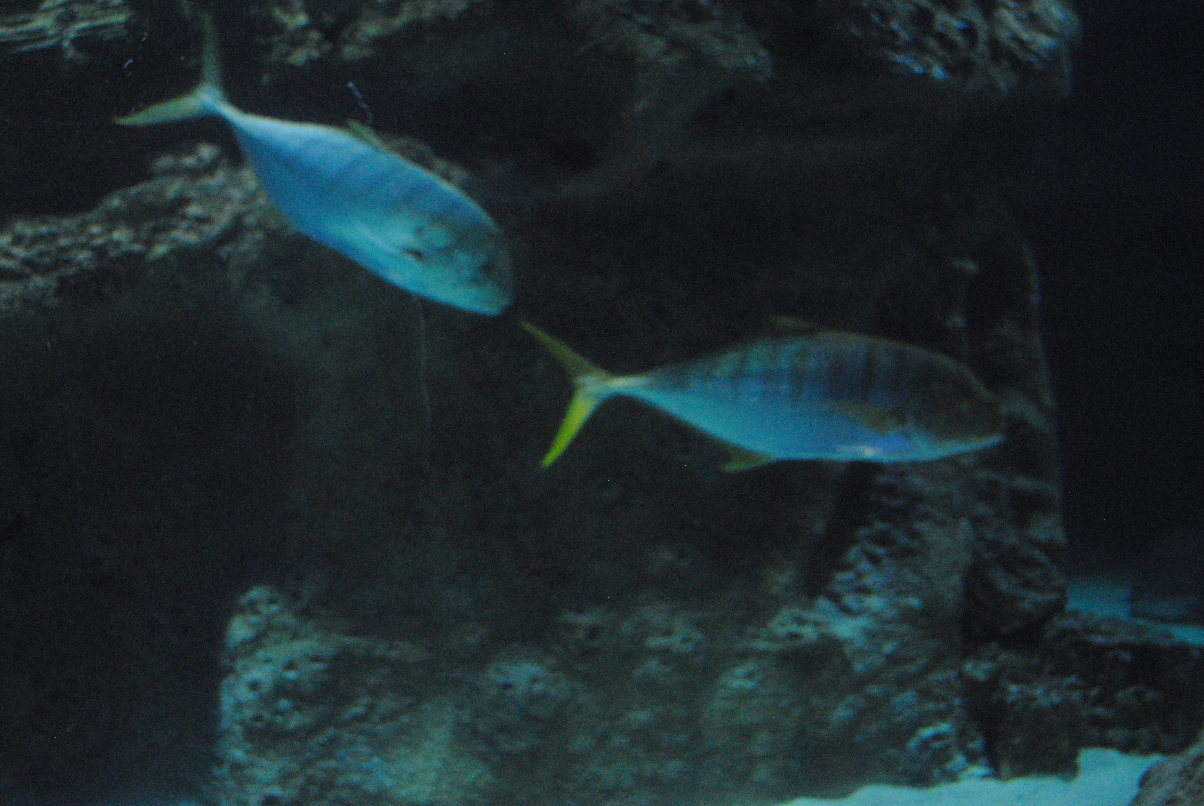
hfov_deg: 43.6
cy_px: 403
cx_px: 602
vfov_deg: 29.9
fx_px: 1507
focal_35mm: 45
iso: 1600
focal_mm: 30
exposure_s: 1/60
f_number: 4.5
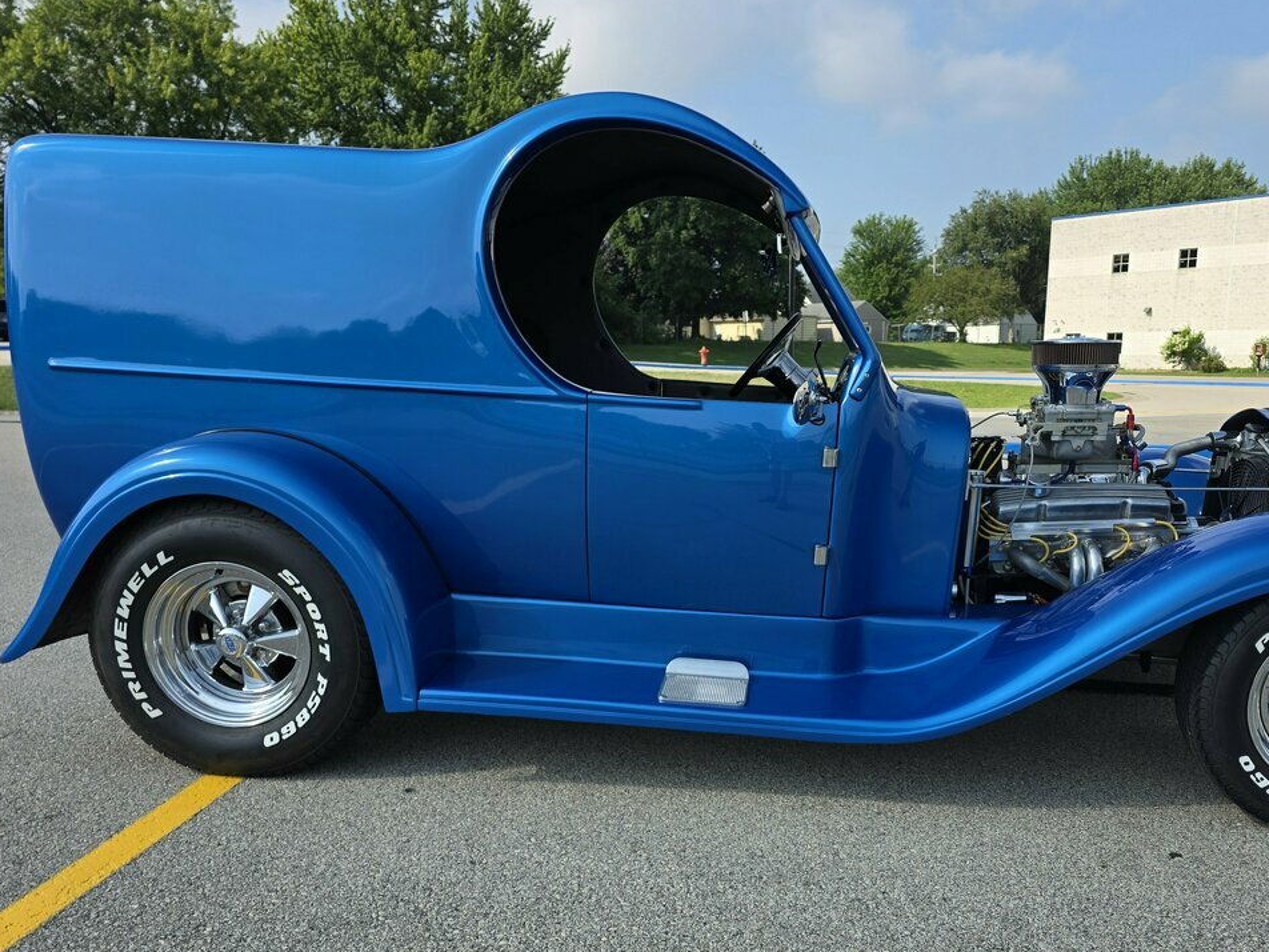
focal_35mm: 29
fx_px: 1063
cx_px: 726
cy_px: 561
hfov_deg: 61.4
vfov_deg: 48.0
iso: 80
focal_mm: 6.3
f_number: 1.7
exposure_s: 1/4766
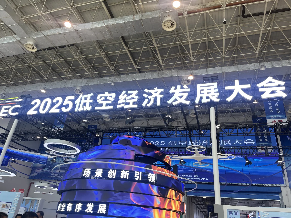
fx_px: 219
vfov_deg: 53.1
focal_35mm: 26
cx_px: 146
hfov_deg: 67.3
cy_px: 109
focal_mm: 5.1
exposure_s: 1/100
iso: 32
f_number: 1.6
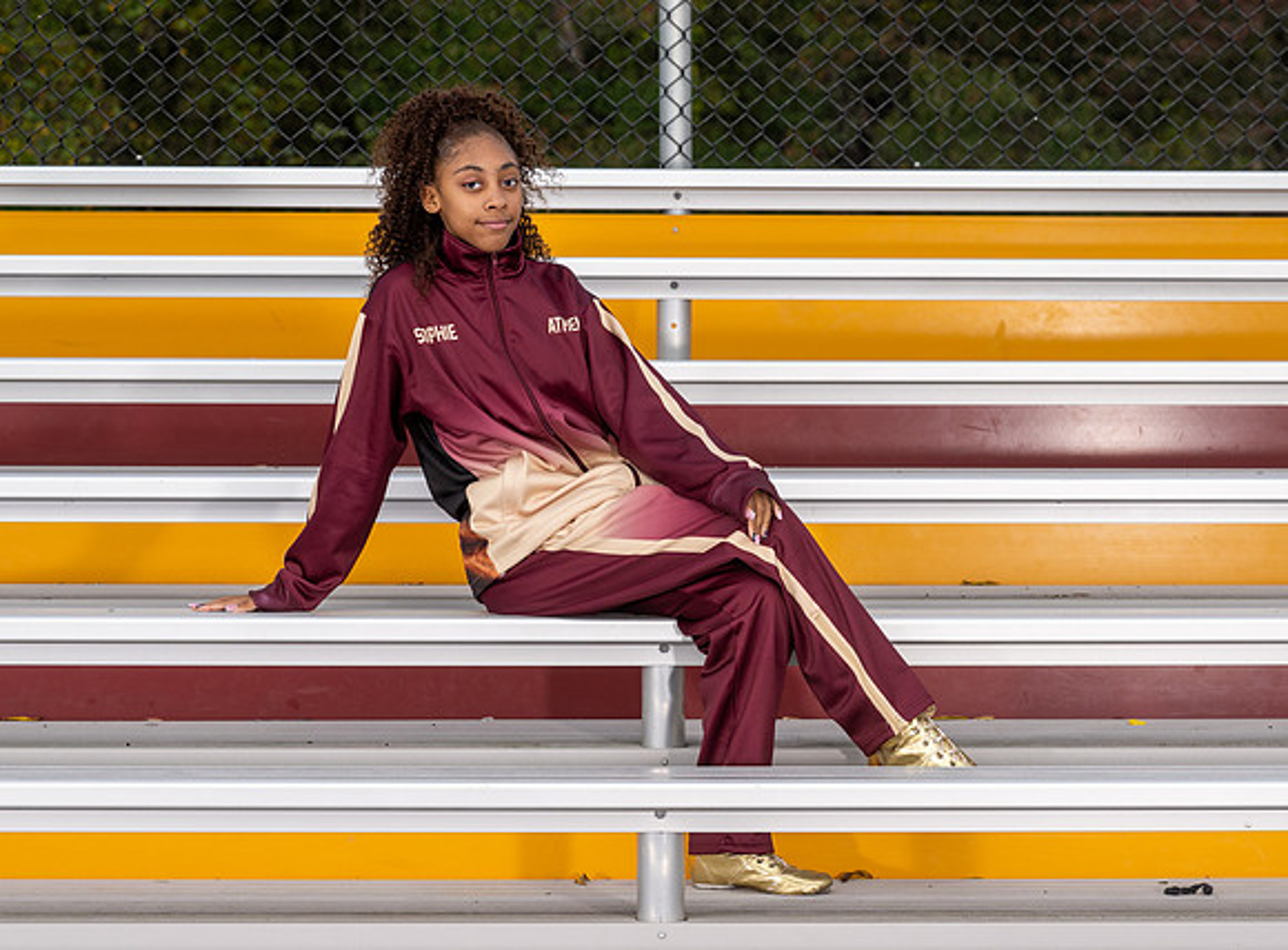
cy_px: 451
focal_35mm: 116
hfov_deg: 17.1
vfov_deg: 12.7
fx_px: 4278
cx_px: 856
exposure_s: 1/400
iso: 80
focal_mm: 74
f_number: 5
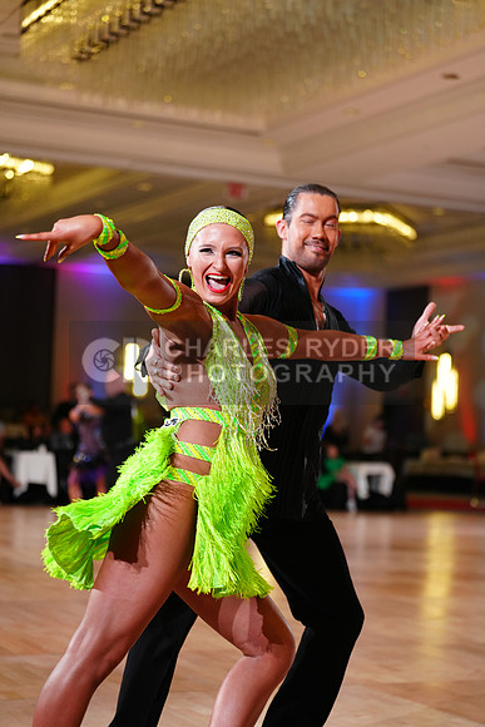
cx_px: 242
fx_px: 1414
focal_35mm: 70
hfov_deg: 19.5
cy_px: 364
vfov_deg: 28.8
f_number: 2.8
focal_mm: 70
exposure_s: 1/400
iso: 1600
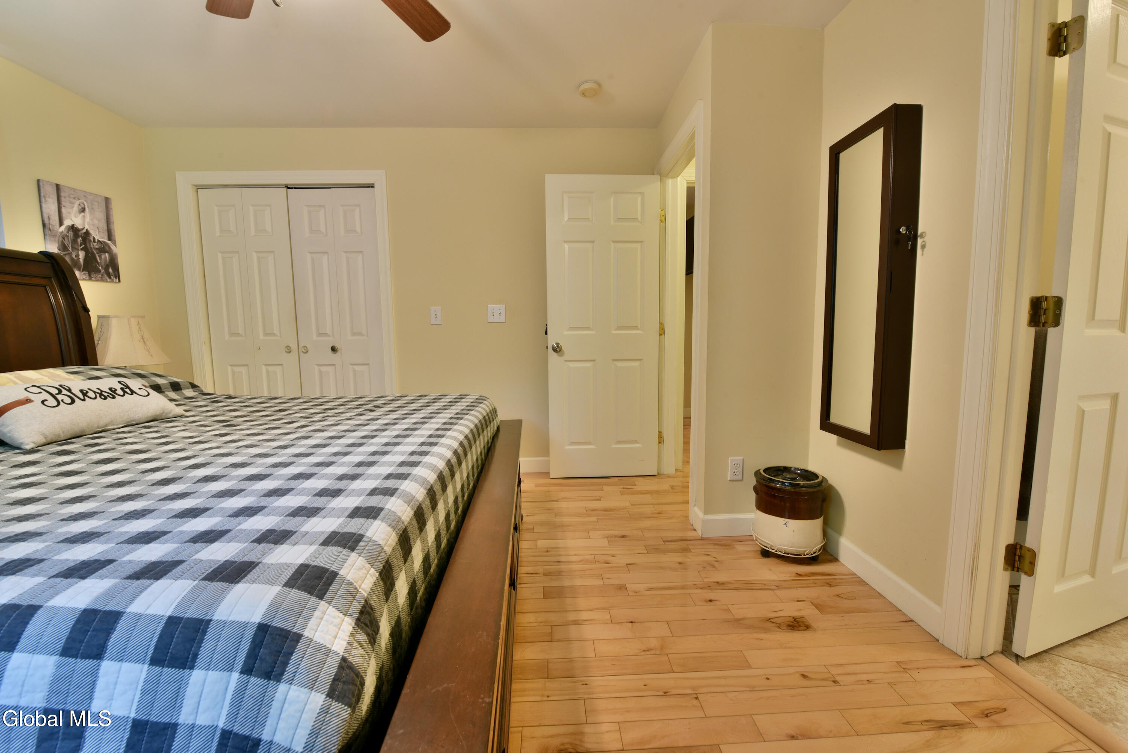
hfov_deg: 104.2
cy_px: 376
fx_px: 439
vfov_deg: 81.3
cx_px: 564
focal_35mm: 14
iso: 800
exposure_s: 1/5
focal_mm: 14
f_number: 11
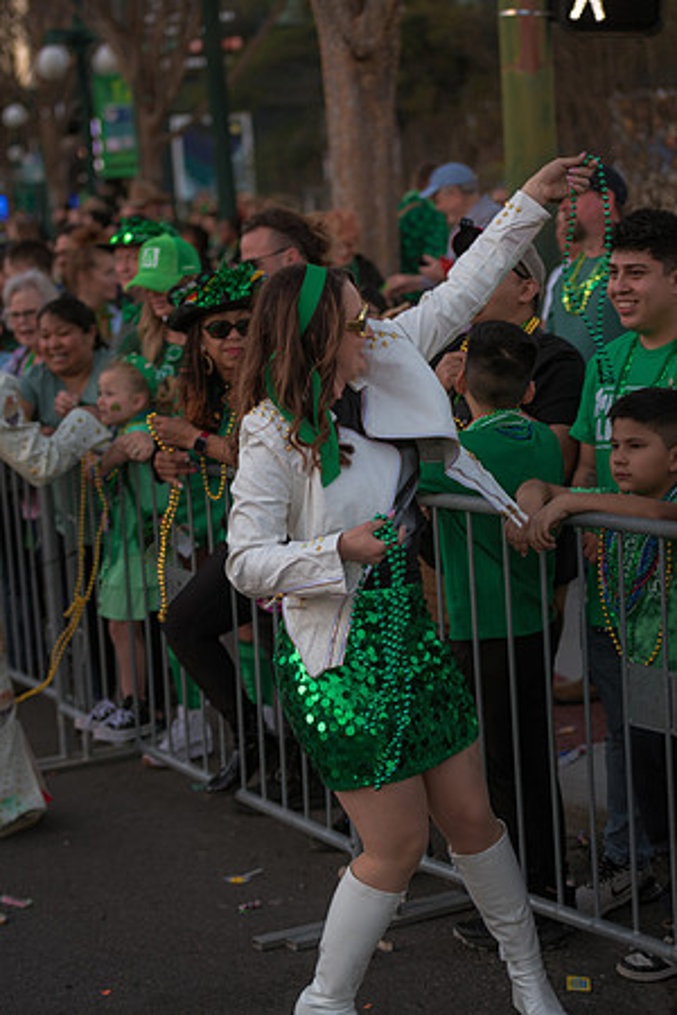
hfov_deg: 19.5
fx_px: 1974
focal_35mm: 70
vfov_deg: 28.8
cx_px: 338
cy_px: 508
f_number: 2.8
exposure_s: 1/160
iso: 160
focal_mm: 70
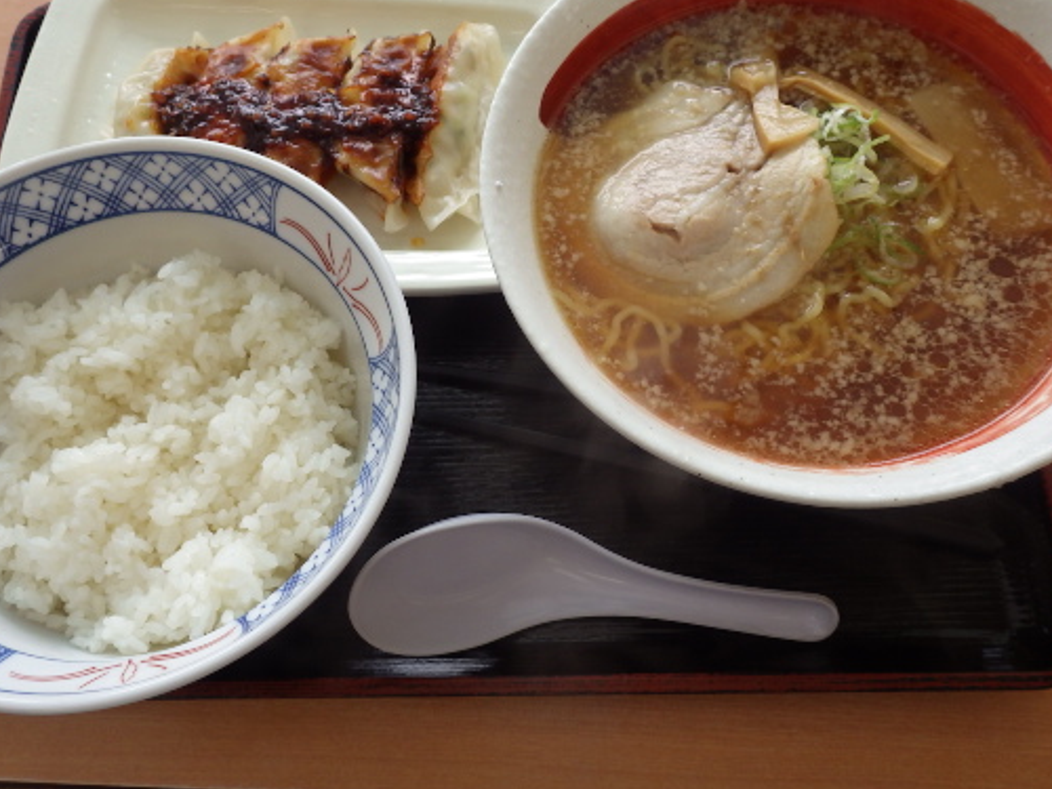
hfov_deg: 56.8
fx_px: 972
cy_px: 356
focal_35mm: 32
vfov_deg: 44.1
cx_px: 511
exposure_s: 1/125
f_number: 2.8
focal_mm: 4.5
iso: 125
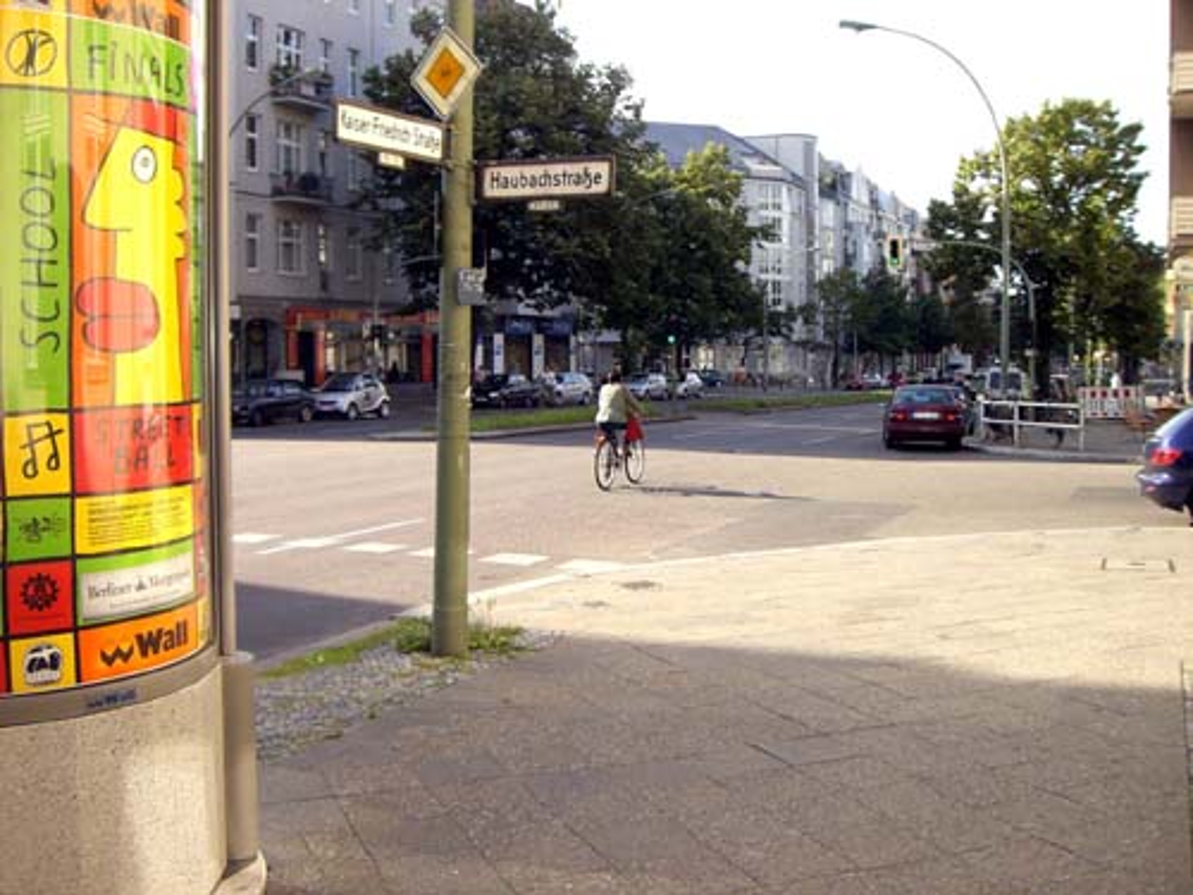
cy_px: 448
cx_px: 596
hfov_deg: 49.0
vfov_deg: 37.7
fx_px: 1310
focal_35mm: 38
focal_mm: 6.2
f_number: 2.7
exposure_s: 1/320
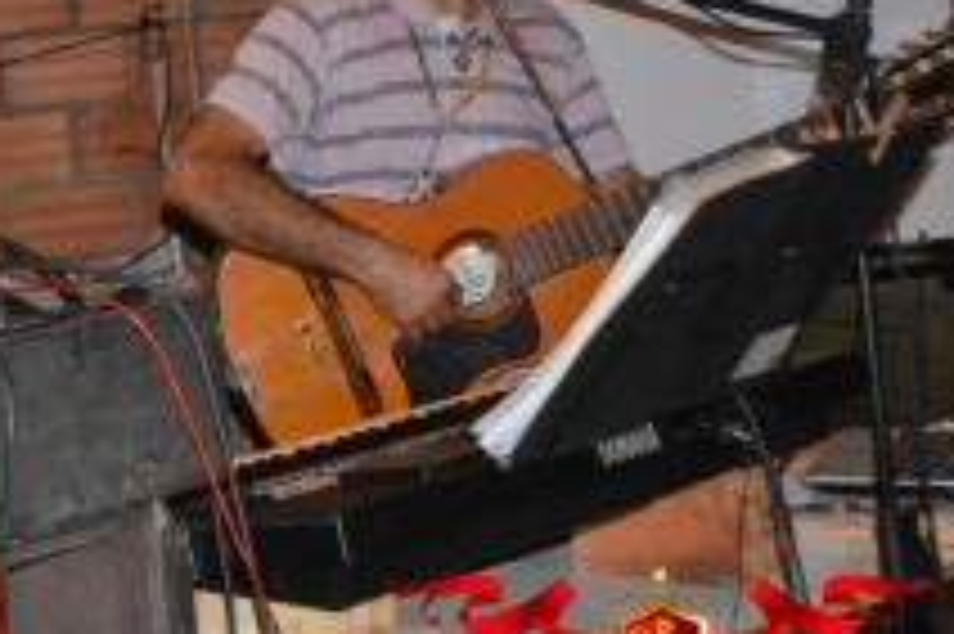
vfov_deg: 12.1
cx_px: -122
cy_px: 128
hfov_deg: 17.4
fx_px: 2992
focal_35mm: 113
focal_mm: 32
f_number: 4.2
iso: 3200
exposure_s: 1/60
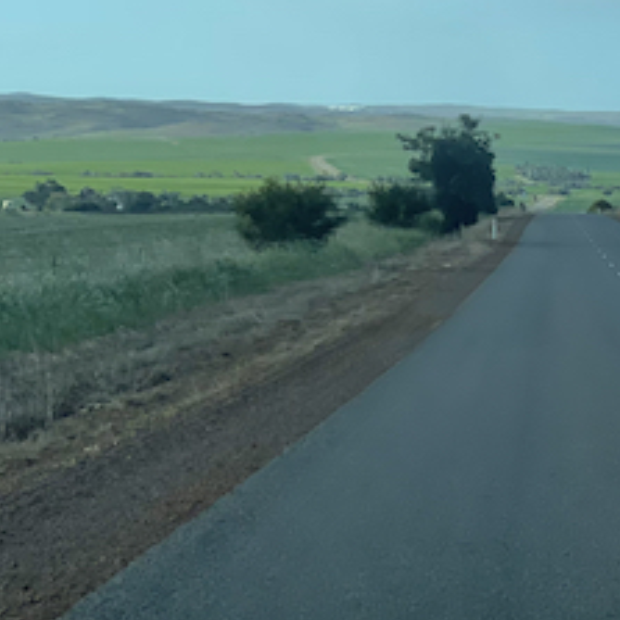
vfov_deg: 13.0
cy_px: -44
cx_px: 726
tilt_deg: +5.1
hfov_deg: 12.9
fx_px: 2675
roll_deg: -1.1
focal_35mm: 132
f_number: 2
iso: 25
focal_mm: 6
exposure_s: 1/1546
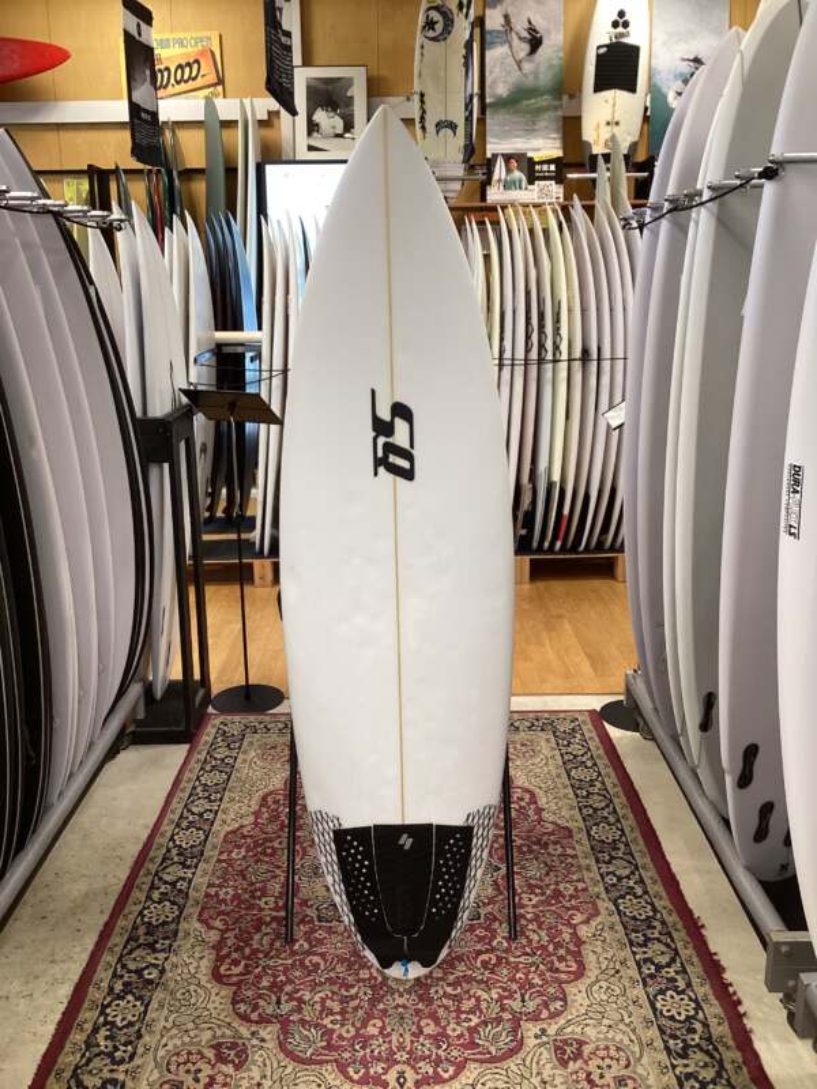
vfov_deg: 58.4
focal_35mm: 31
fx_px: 976
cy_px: 544
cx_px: 408
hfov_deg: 45.4
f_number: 2.4
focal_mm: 3.3
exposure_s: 1/50
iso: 64
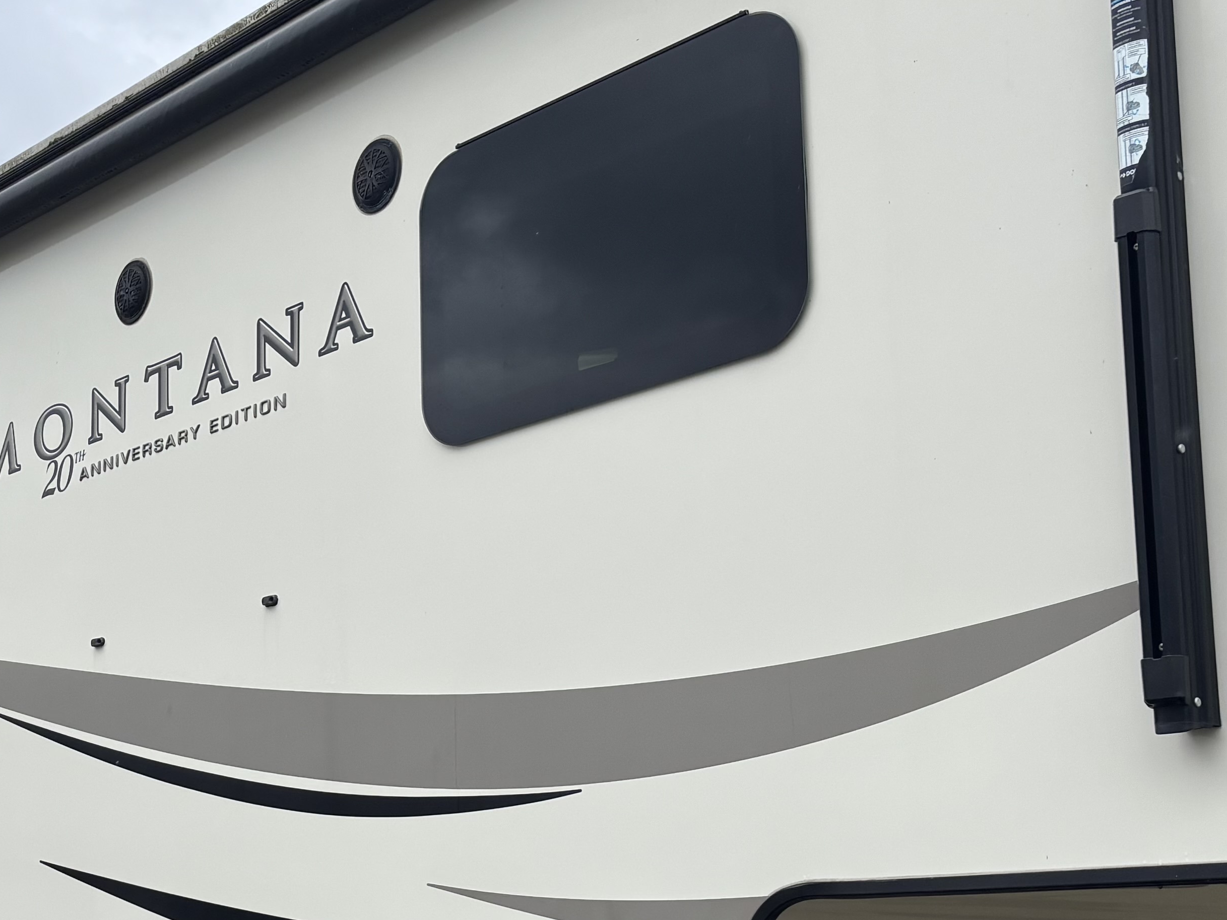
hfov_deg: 30.7
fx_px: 2162
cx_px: 199
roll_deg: +0.3
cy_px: 643
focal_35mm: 61
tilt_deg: +8.2
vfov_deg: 23.9
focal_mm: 5.96
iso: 50
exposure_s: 1/1590
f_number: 1.6
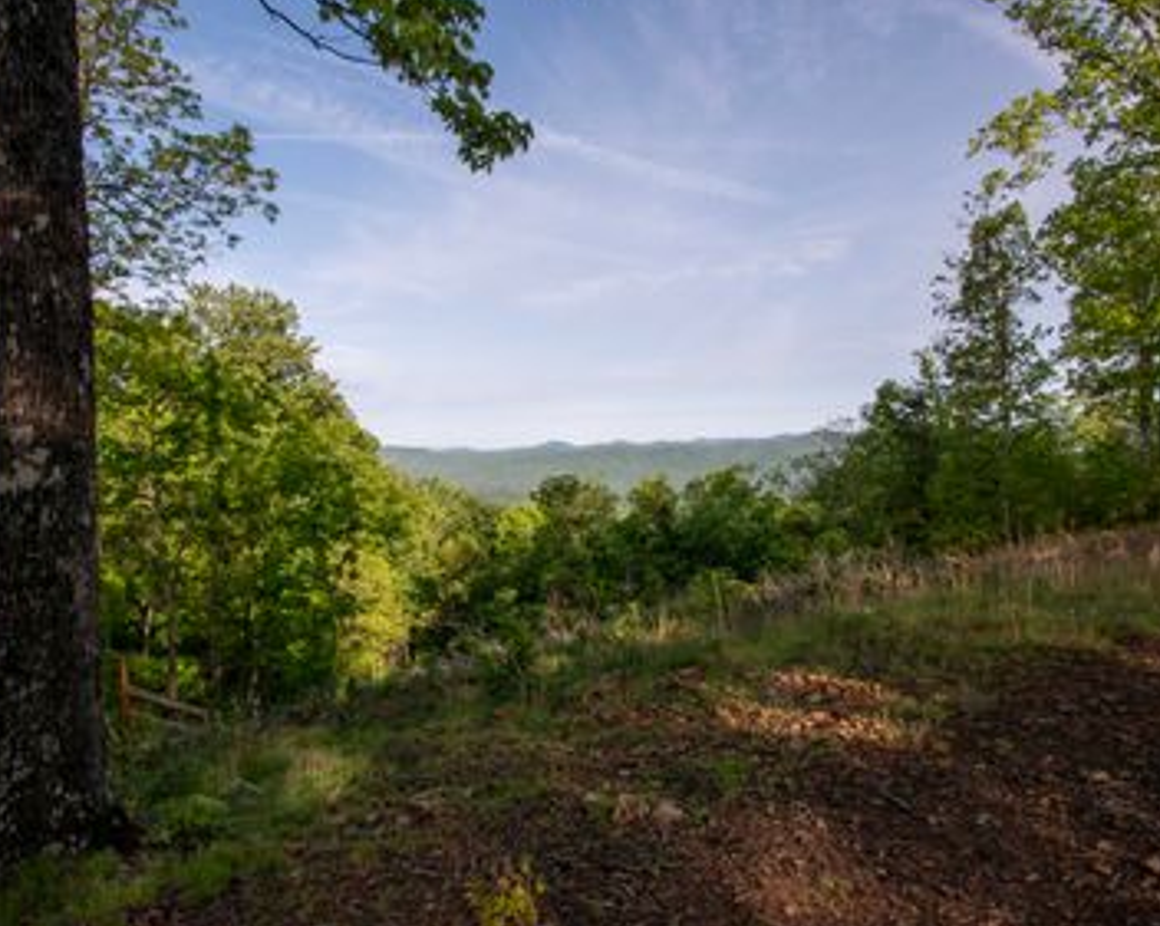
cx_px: 580
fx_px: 686
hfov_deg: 80.4
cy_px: 476
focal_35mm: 20
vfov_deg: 68.0
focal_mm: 10
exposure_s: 1/500
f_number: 11
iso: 200
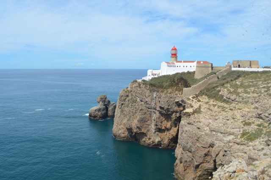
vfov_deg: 47.7
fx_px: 203
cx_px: 136
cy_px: 90
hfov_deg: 67.5
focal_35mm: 27
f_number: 9
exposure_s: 1/320
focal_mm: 18
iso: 100
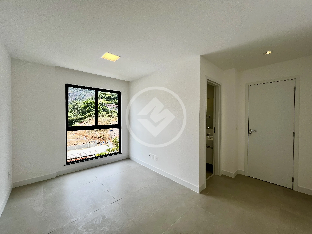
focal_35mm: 13
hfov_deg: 106.2
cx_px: 156
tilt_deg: +0.2
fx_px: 117
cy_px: 117
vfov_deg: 89.9
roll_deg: +0.0
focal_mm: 1.57
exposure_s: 1/302
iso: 32
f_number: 1.8
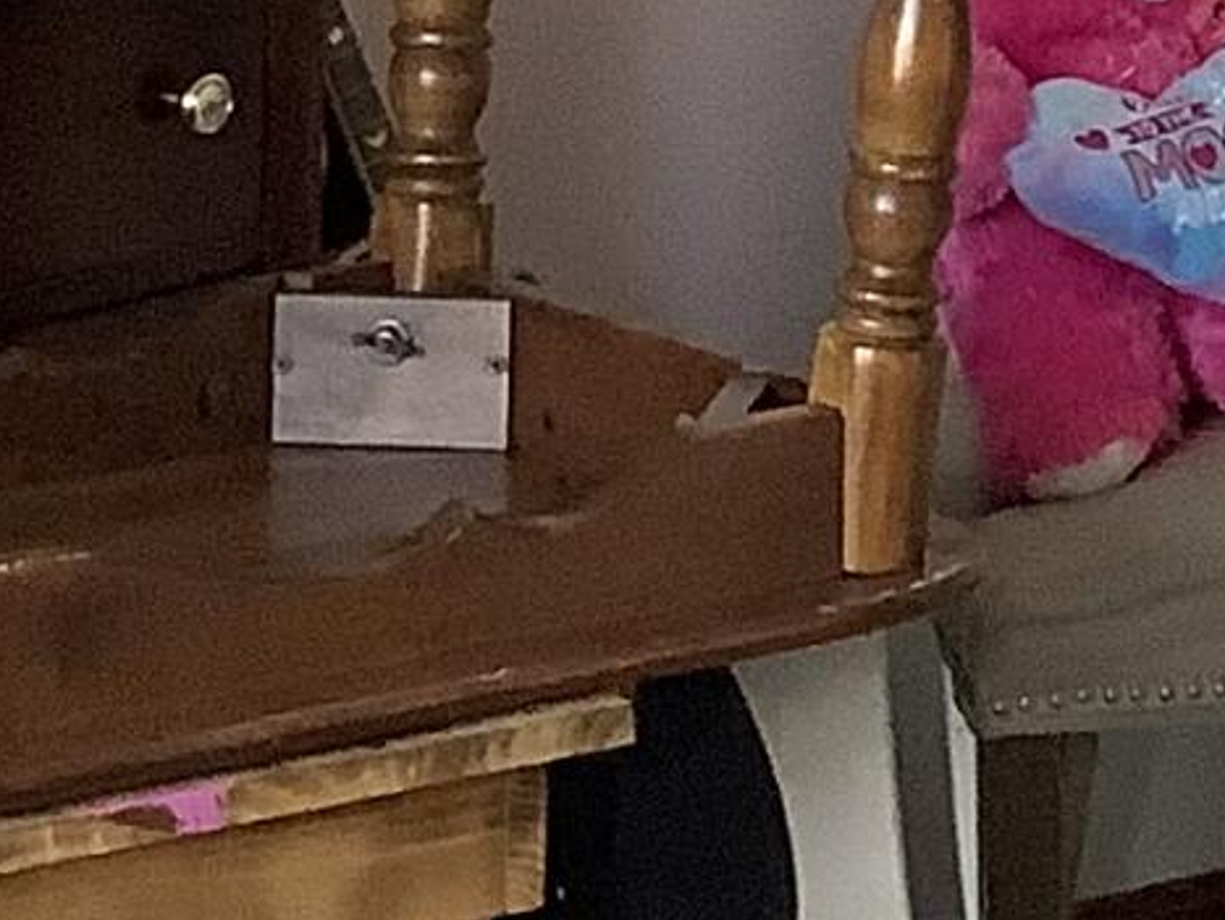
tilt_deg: +1.2
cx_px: 1403
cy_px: -1352
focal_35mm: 199
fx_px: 7048
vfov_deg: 7.0
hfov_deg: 9.8
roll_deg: -0.2
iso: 125
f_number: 2.4
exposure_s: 1/60
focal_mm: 3.3
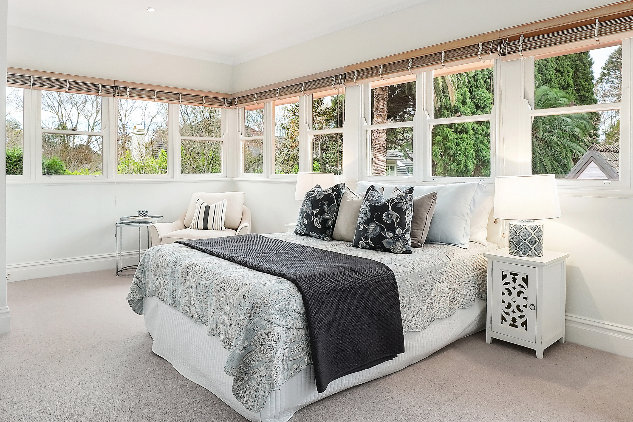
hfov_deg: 73.7
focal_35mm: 24
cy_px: 178
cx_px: 329
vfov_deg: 52.9
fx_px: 422
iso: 1000
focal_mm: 16
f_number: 11
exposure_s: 1/15
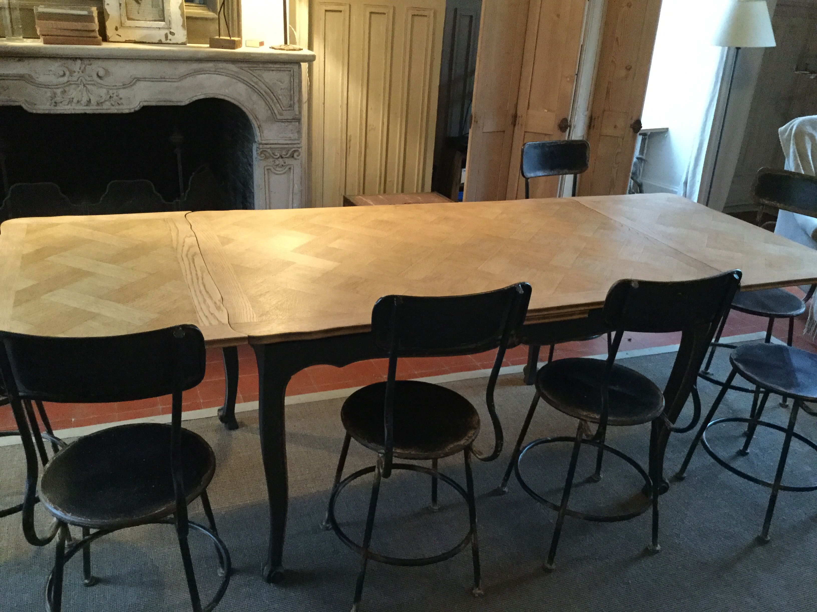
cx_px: 408
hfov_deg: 58.4
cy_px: 306
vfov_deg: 45.4
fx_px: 732
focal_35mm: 31
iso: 320
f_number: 2.4
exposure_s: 1/17
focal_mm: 3.3
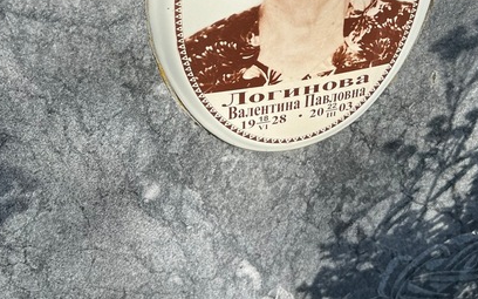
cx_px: 266
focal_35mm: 54
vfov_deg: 23.0
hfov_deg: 37.5
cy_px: -4
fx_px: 703
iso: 50
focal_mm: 5.7
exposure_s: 1/3165
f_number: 1.5
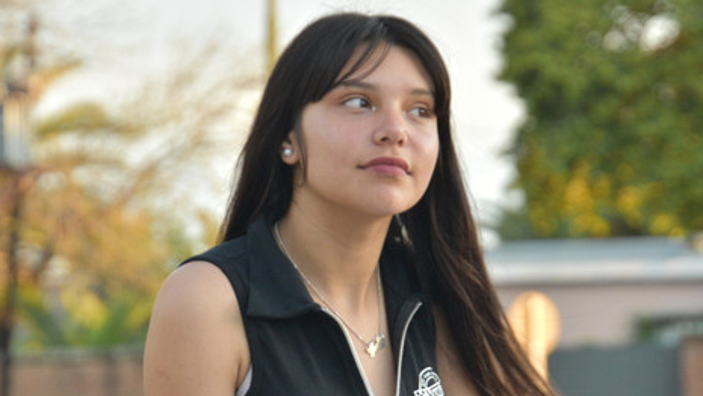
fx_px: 3711
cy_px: 188
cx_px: 378
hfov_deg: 10.8
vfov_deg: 6.1
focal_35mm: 199
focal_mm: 92
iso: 1000
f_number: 5.6
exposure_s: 1/320
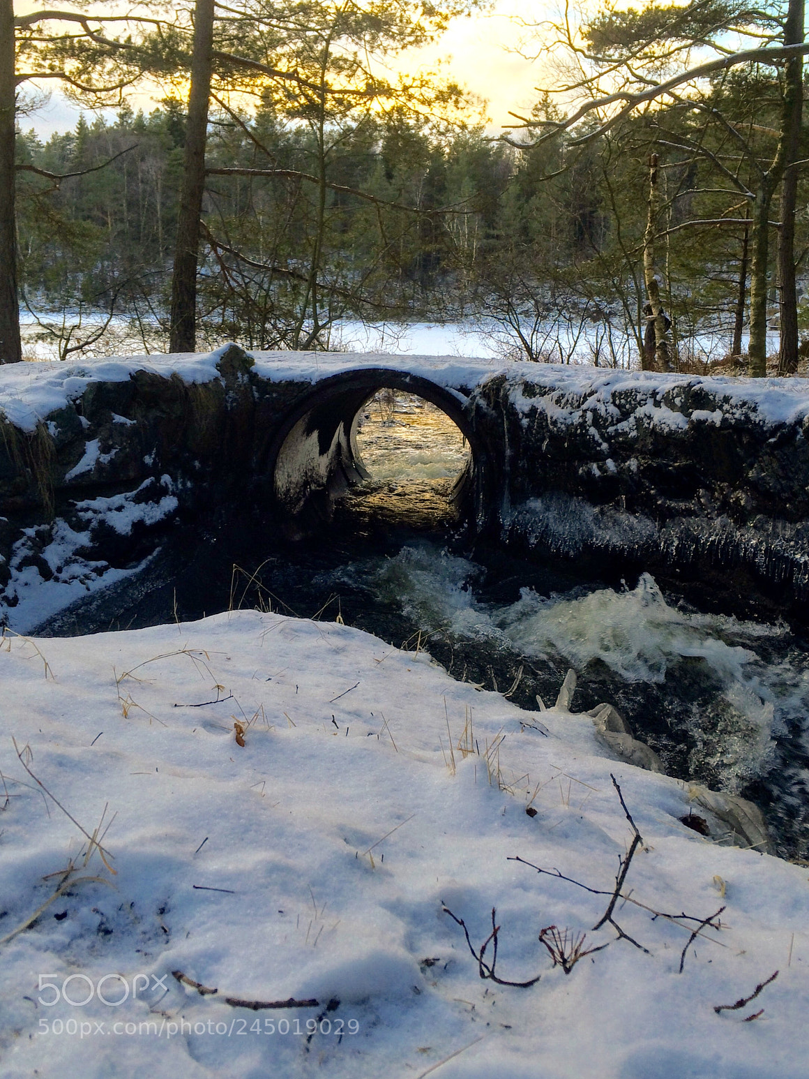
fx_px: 935
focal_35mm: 30
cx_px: 413
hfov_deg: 46.8
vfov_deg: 59.9
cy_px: 523
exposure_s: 1/224
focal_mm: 4.15
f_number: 2.2
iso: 32
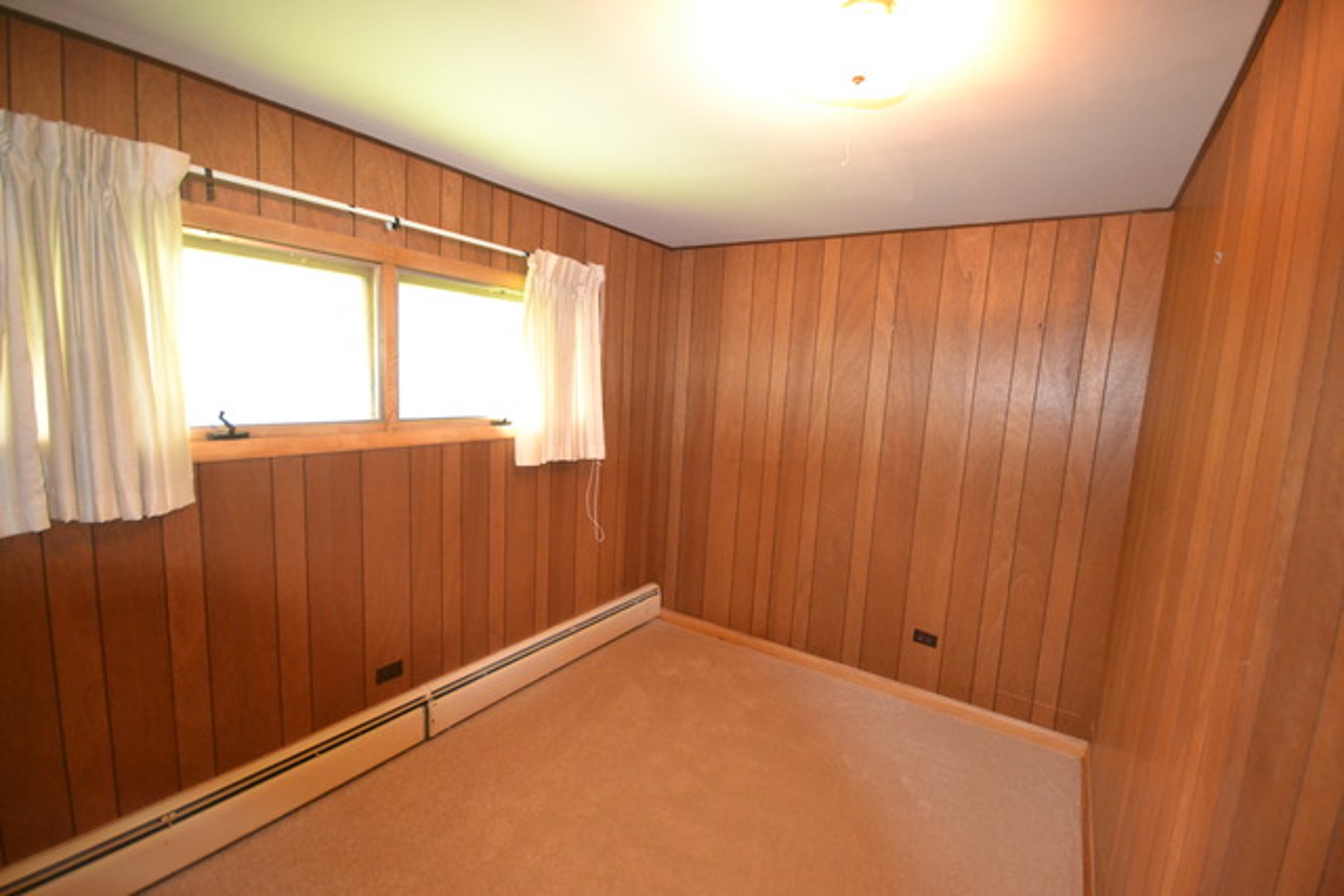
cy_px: 448
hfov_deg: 100.4
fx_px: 560
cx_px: 672
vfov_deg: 77.4
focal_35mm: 15
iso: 3200
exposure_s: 1/60
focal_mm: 10
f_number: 4
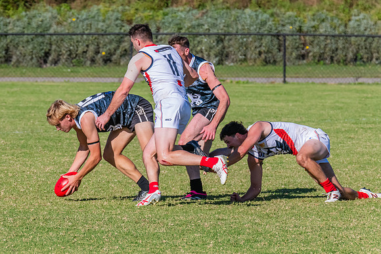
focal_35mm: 599
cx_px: 133
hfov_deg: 3.4
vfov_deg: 2.3
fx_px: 6340
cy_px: 133
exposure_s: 1/1600
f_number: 14
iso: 1600
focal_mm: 460
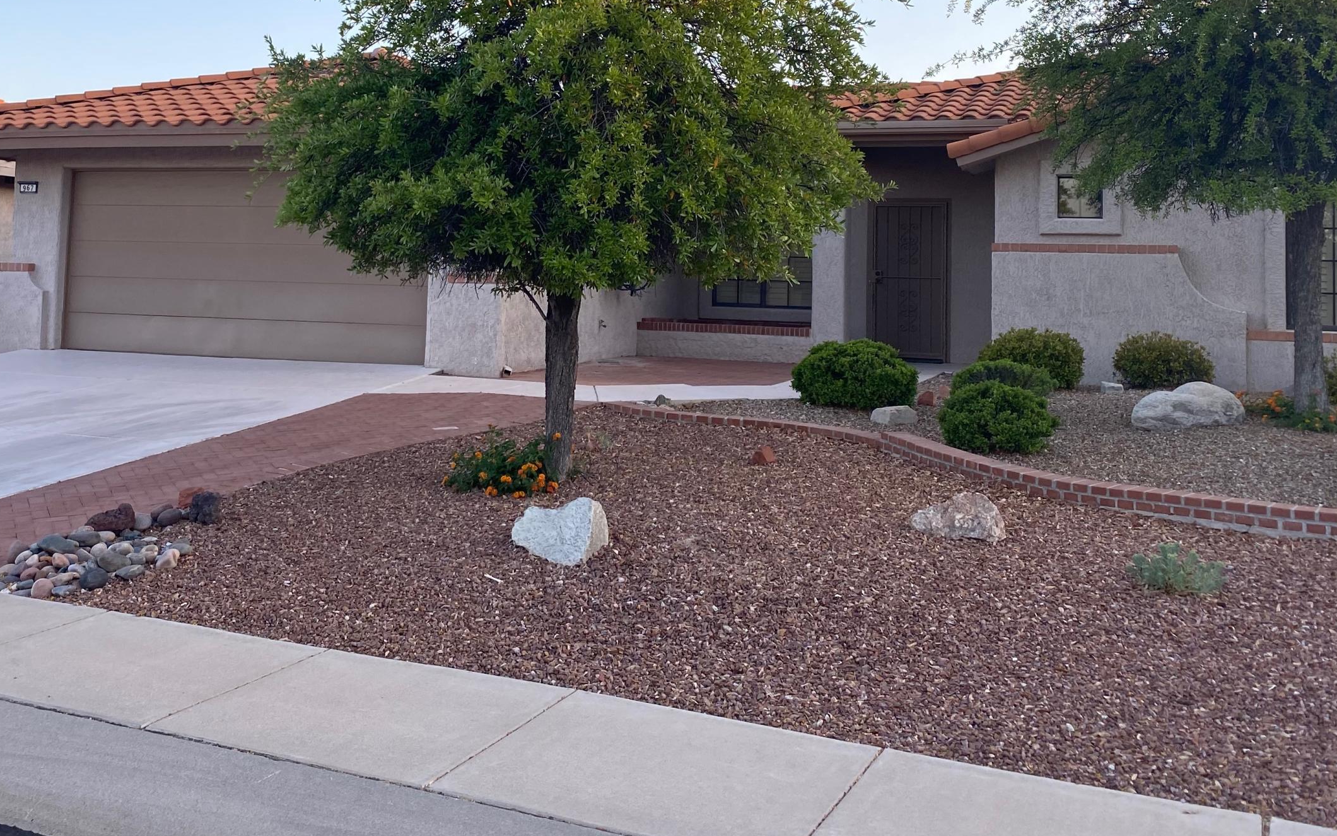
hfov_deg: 50.1
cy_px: 208
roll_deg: -2.7
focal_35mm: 39
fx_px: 1421
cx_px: 543
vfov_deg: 32.2
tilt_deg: +2.4
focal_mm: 4.25
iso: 32
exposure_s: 1/338
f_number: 1.8
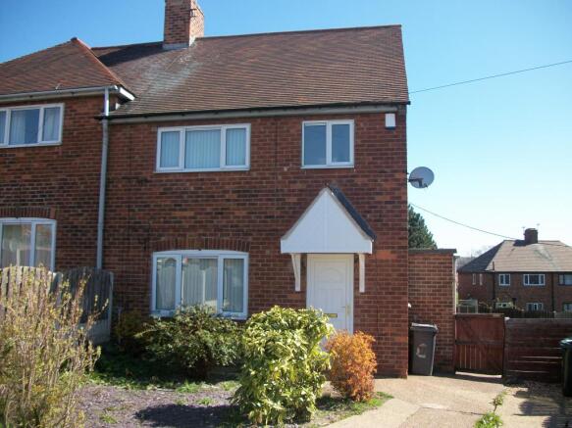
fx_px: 529
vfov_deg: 44.1
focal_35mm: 32
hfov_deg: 56.8
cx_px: 286
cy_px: 214
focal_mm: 5.7
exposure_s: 1/640
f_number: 2.9
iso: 80
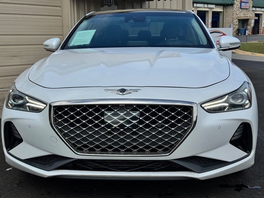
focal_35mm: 48
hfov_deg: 39.7
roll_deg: +1.8
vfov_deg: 30.3
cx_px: 132
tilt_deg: -9.0
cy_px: 99
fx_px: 366
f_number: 1.78
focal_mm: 6.76
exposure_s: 1/6410
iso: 64
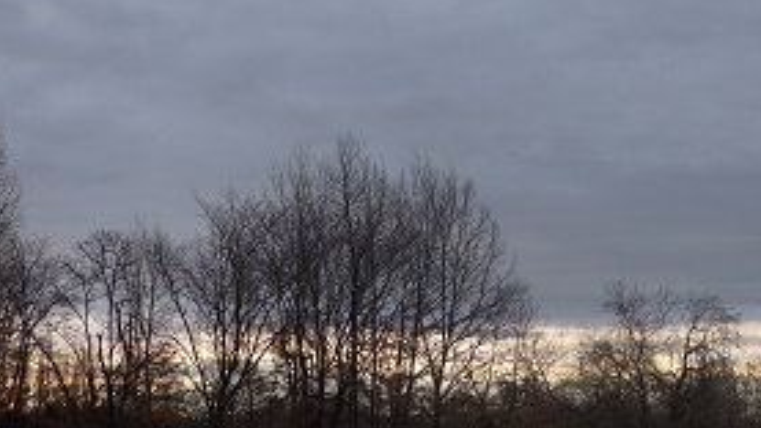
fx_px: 1352
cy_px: 115
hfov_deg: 31.4
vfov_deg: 17.9
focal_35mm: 67
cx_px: 345
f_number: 3.6
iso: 100
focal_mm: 6.6
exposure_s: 1/160
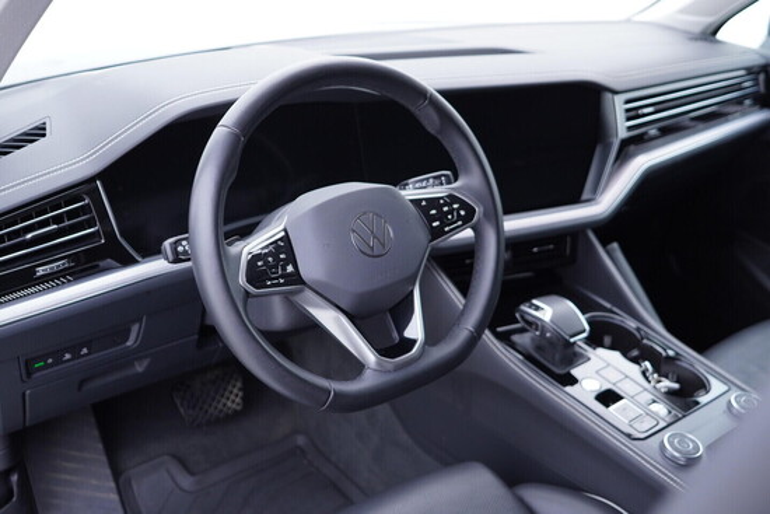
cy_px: 257
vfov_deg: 36.9
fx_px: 770
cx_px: 385
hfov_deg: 53.1
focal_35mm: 36
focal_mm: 24
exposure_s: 1/40
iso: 320
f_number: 2.8
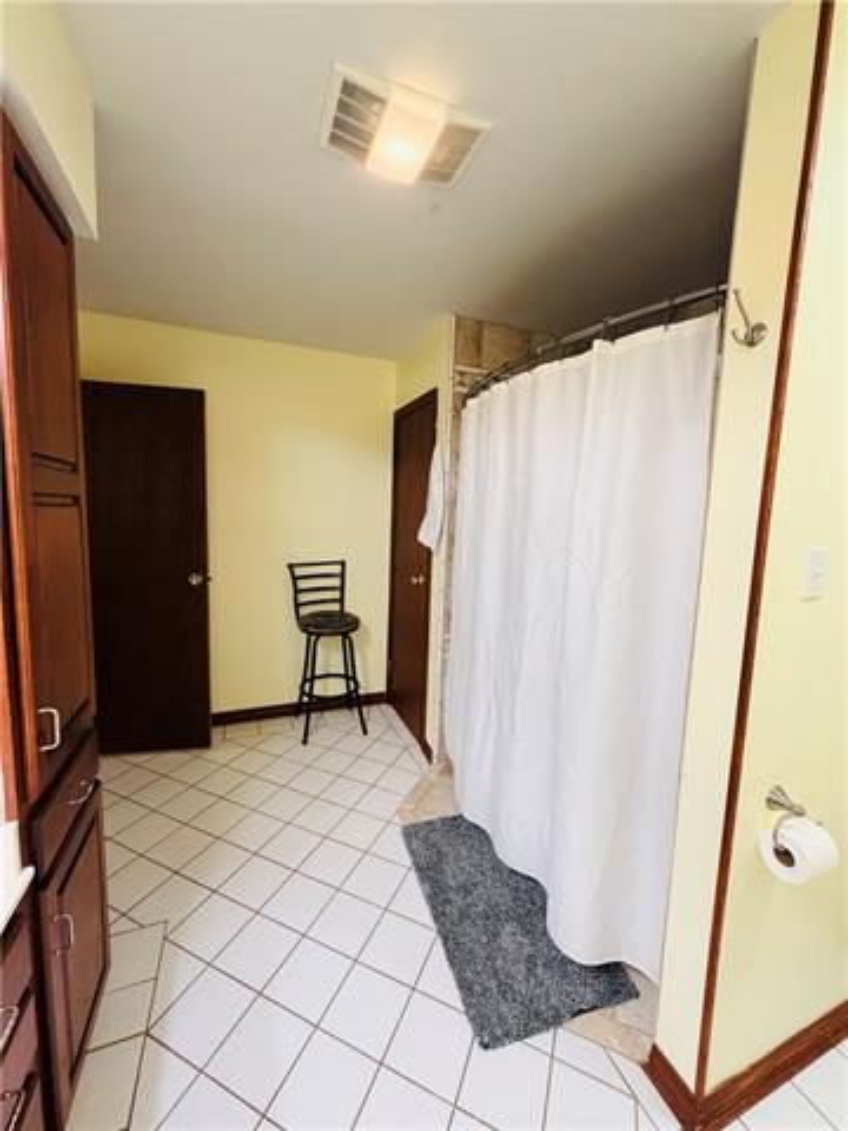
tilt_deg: -5.6
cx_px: 424
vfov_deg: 102.1
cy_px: 566
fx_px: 457
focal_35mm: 14
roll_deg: -2.1
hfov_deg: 85.7
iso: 160
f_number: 2.2
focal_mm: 2.22
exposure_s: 1/60
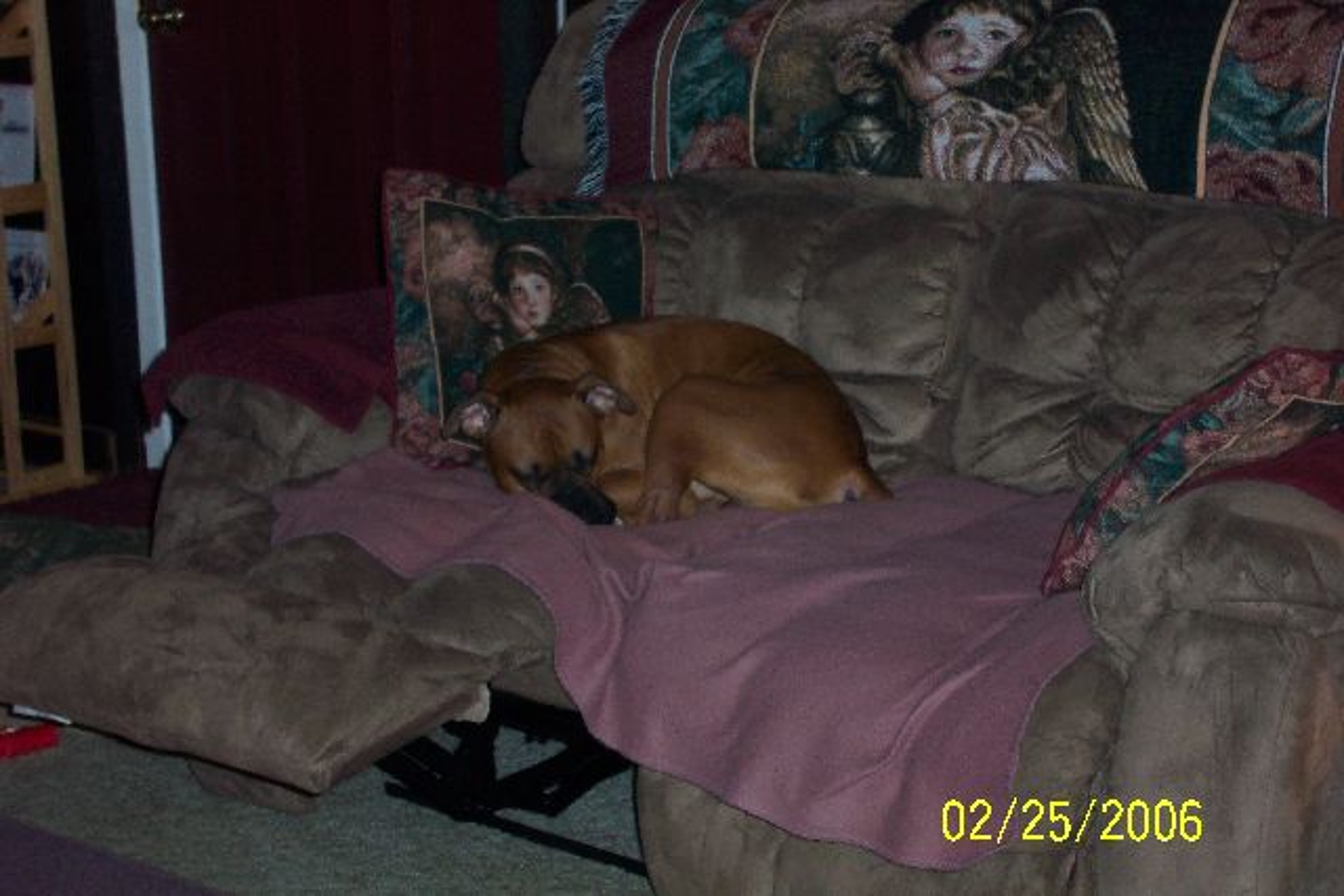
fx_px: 3024
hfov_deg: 25.1
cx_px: 672
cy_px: 448
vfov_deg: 16.9
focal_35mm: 81
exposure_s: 1/60
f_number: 4
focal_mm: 16.4
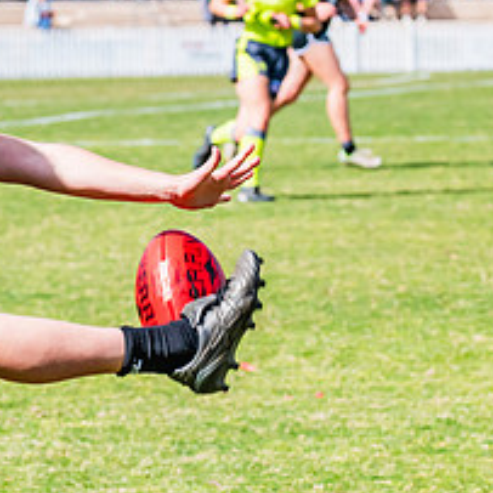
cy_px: 266
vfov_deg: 4.2
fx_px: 6767
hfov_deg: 4.2
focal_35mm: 420
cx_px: -109
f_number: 11
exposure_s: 1/1250
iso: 800
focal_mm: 170
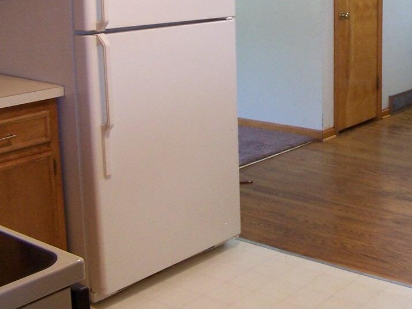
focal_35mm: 82
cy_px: 60
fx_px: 976
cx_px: 364
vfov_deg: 17.8
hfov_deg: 23.3
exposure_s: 1/20
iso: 140
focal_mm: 6.3
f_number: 2.8
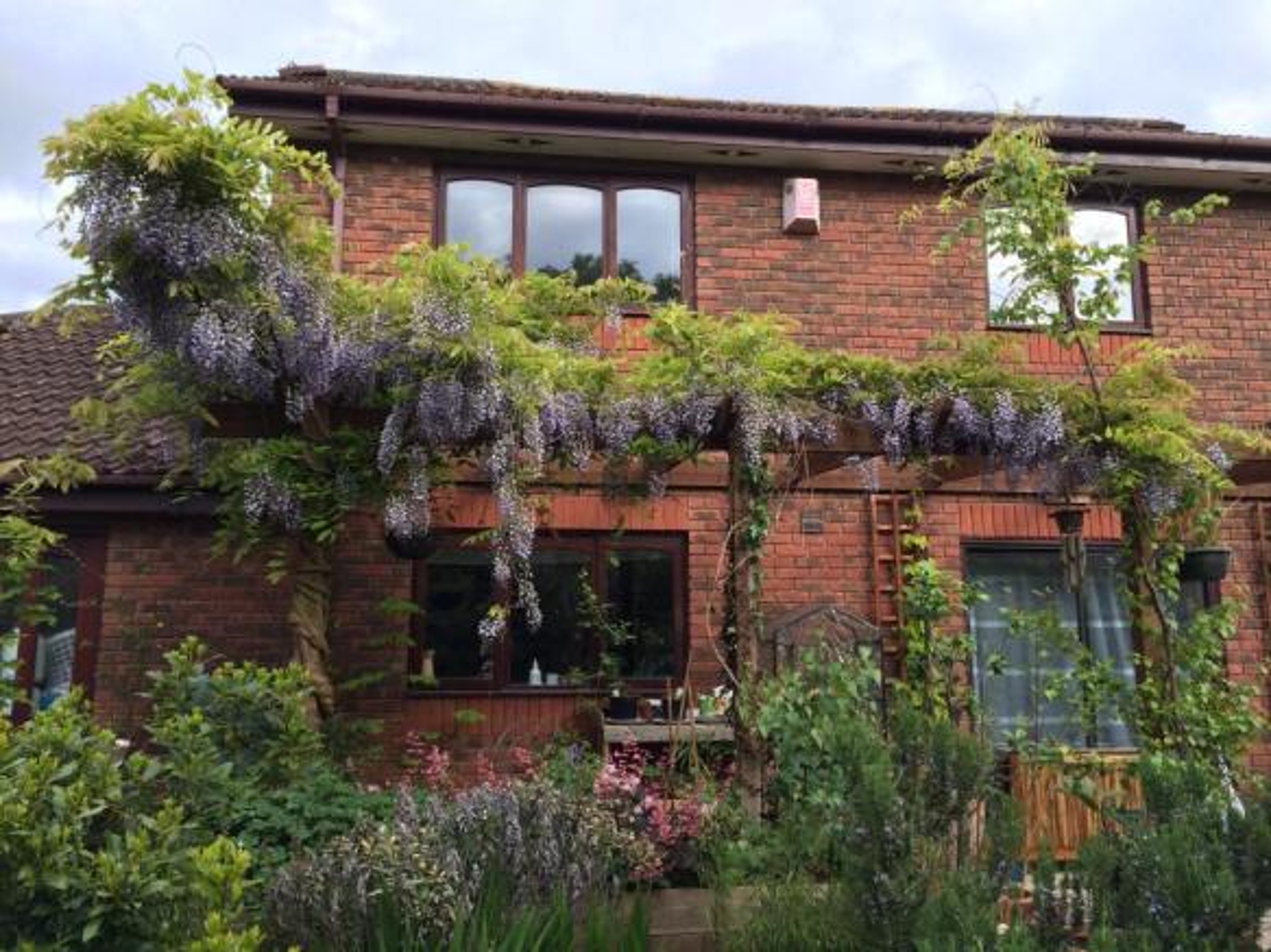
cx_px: 636
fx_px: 1065
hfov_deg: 61.7
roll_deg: +0.7
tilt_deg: +8.7
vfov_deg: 48.2
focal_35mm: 29
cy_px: 476
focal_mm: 4.15
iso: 32
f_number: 2.2
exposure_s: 1/391
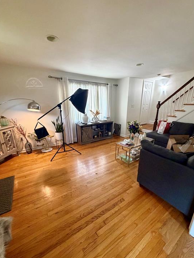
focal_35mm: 15
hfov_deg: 81.7
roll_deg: +1.5
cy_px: 136
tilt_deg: -19.2
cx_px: 100
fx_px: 112
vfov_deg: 98.1
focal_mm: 2.22
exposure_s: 1/60
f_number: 2.2
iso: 400
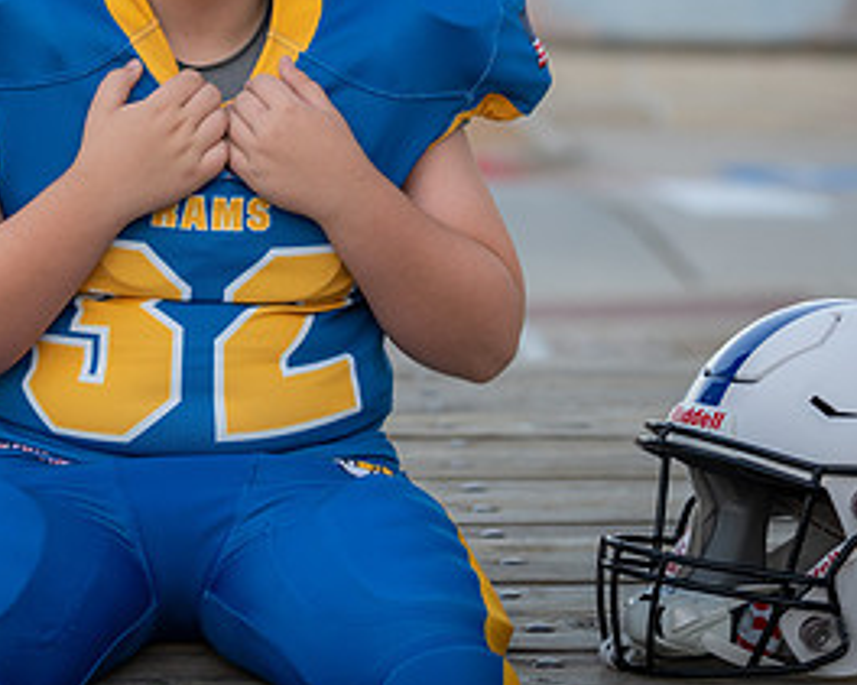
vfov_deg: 9.9
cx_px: 264
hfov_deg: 12.3
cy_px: 87
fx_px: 3955
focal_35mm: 156
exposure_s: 1/320
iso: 400
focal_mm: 70
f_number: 2.8
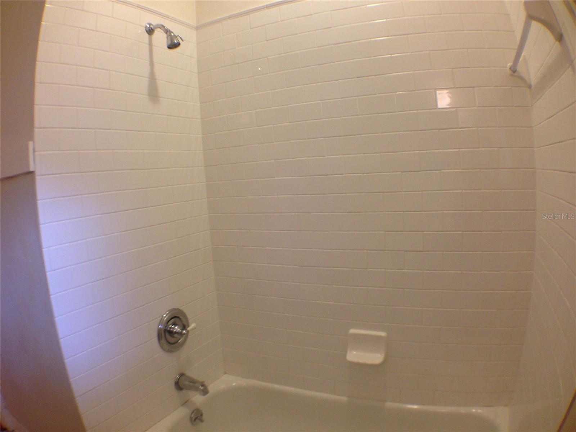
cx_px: 288
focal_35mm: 33
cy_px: 216
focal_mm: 4.12
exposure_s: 1/20
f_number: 2.4
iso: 64
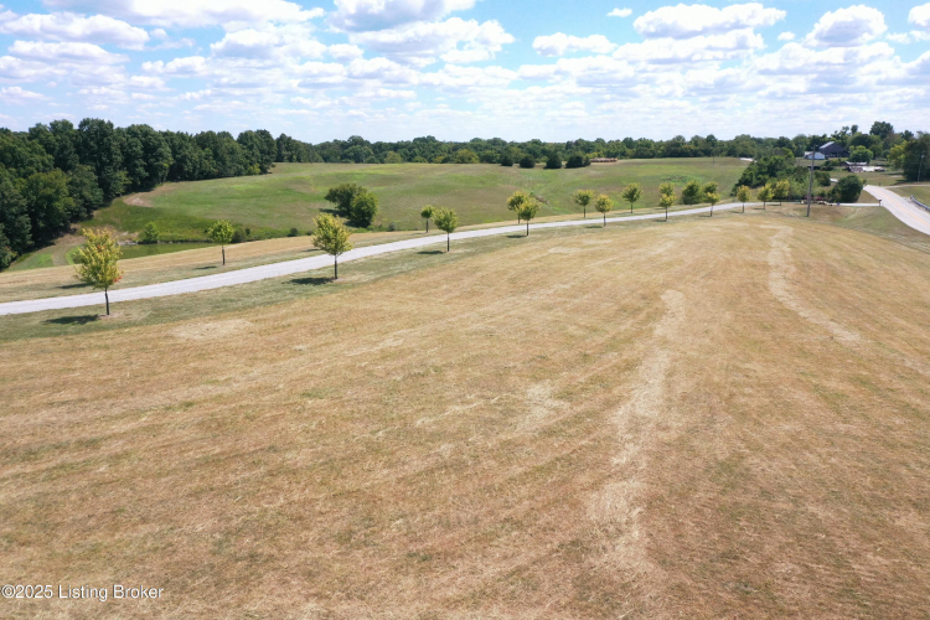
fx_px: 723
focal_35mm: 28
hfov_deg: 65.5
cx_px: 465
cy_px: 310
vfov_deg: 46.4
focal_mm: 10.26
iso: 800
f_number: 7.1
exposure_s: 1/1250
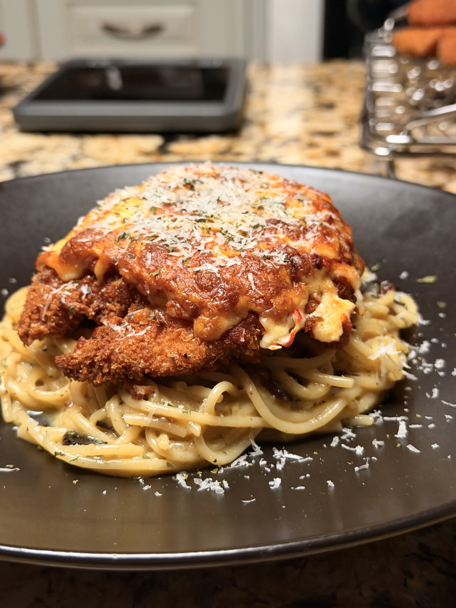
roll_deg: +1.3
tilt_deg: -25.5
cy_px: 304
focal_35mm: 48
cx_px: 228
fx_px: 843
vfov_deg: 39.7
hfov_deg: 30.3
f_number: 1.78
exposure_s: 1/40
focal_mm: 6.76
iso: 400
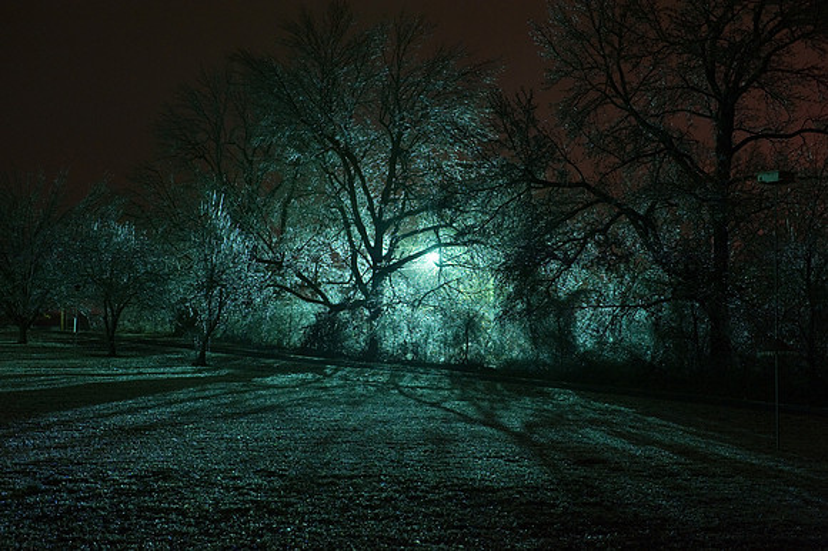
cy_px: 276
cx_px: 414
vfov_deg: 24.2
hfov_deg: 35.7
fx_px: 1287
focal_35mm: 56
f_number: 6.3
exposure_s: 10
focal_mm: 56
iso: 200
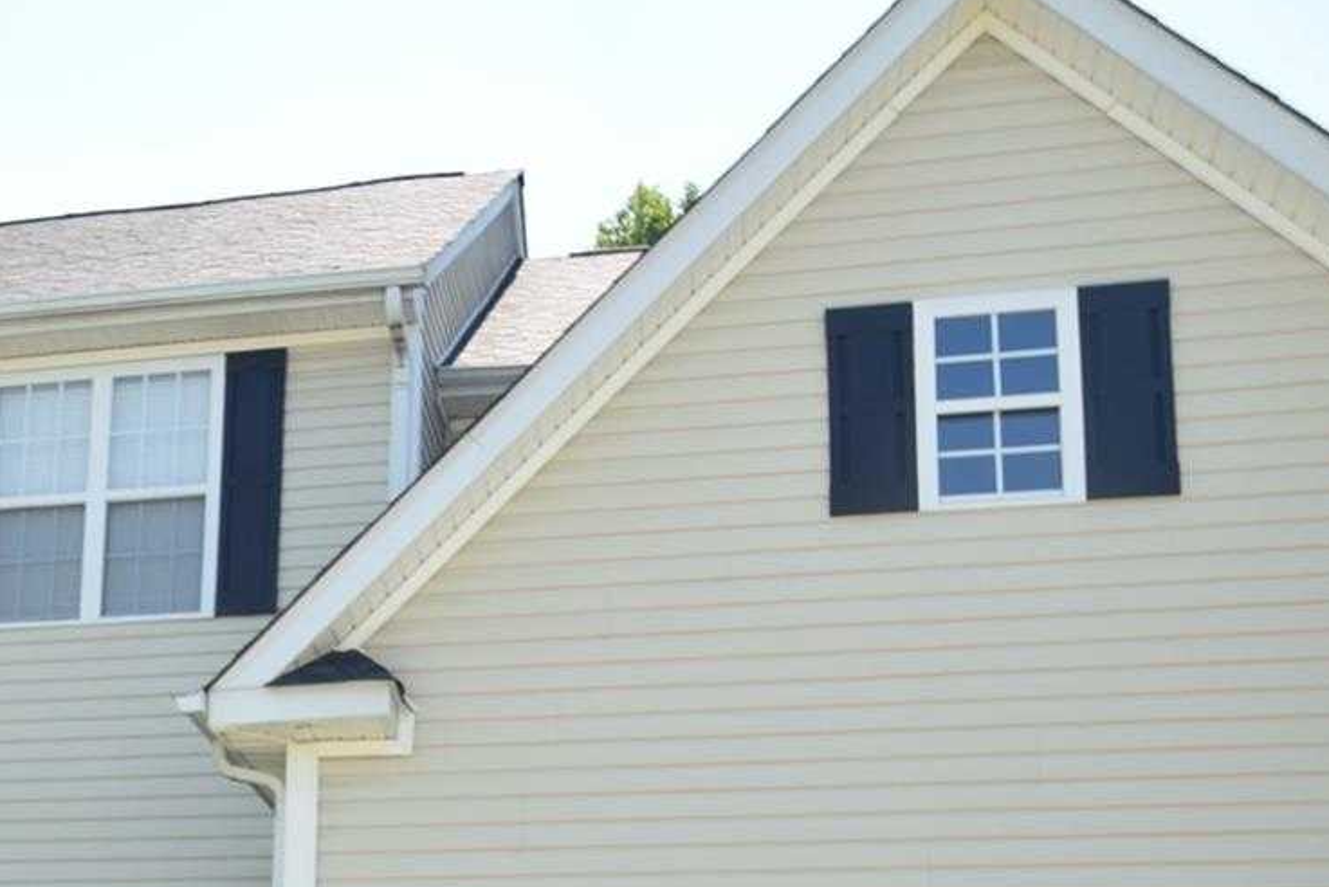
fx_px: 1846
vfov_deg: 26.1
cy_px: 813
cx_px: 227
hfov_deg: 37.8
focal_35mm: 50
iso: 100
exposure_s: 1/200
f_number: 7.1
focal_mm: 12
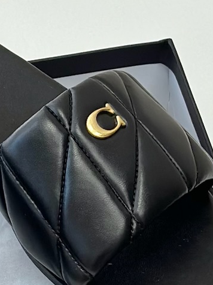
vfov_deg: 9.6
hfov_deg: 7.1
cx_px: -77
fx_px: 1699
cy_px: 142
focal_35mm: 207
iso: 80
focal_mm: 6.86
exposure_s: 1/377
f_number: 1.78
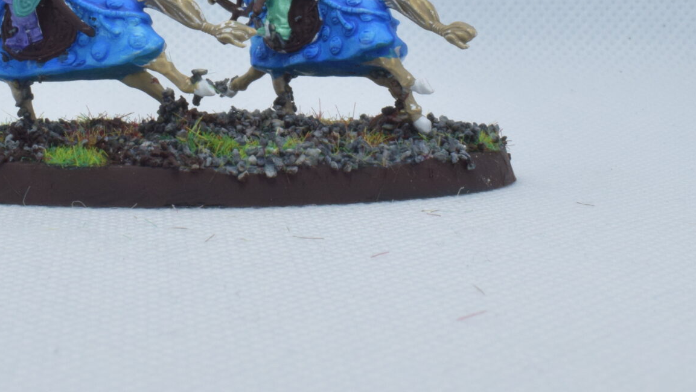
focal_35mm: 94
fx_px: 1738
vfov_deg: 12.6
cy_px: -54
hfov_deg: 22.5
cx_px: 196
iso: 800
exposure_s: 1/60
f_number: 25
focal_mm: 27
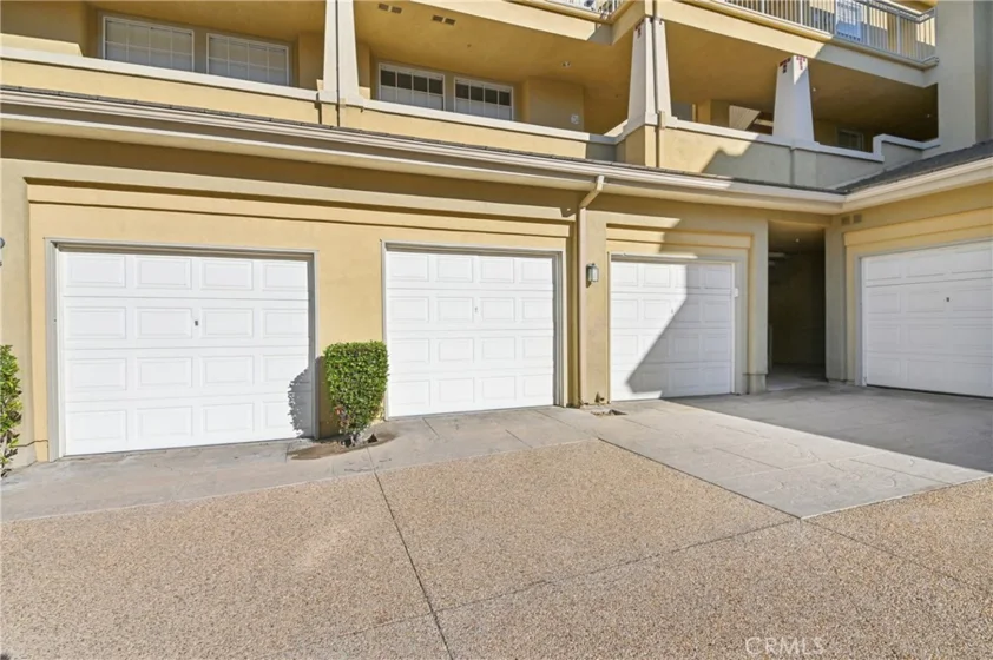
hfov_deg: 90.0
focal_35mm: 18
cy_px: 330
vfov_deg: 67.3
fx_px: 496
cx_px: 496
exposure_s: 1/200
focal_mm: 18
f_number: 16
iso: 250
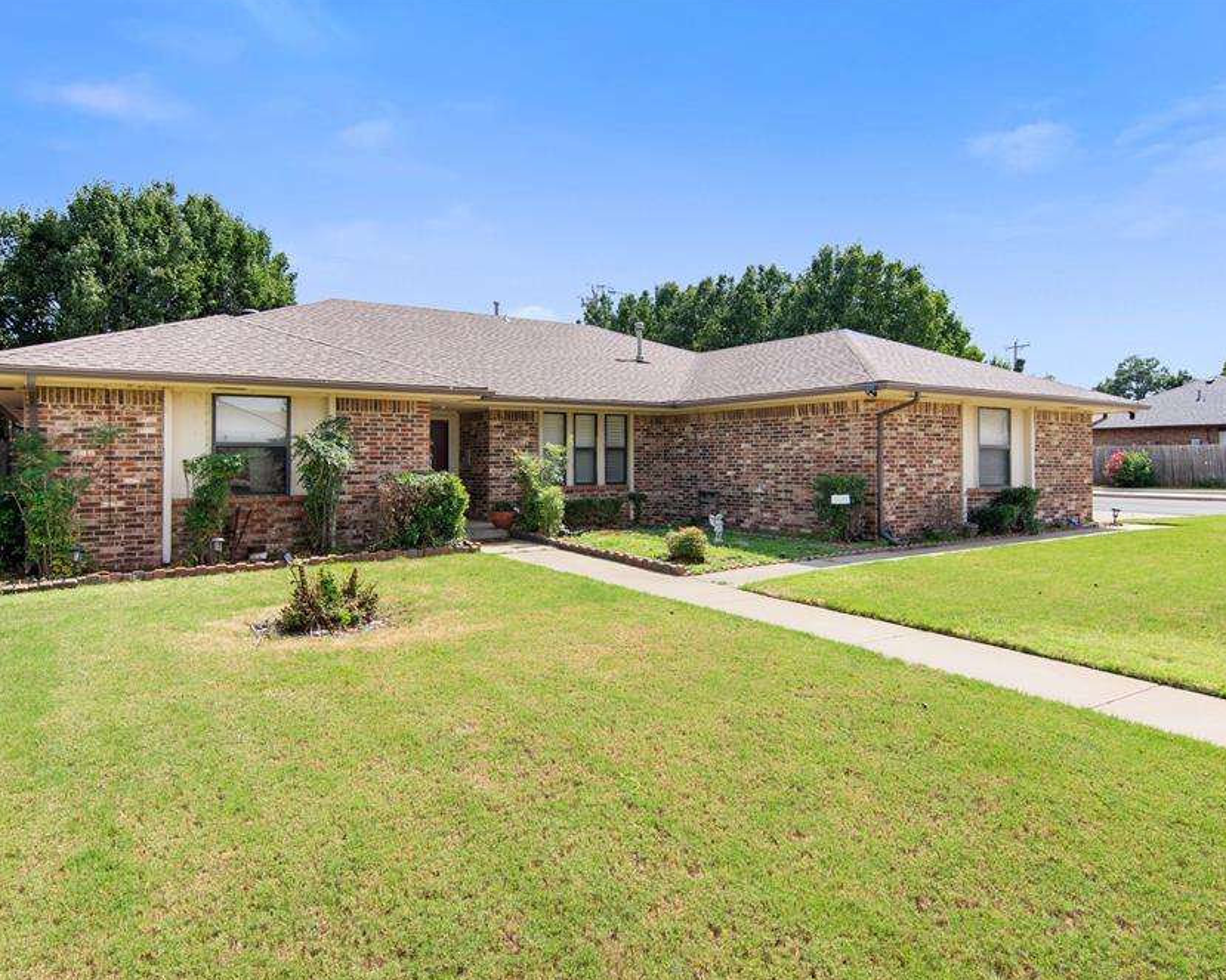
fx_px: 819
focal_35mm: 23
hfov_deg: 73.6
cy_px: 497
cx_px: 591
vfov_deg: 61.8
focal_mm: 13
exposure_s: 1/60
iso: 100
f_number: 8
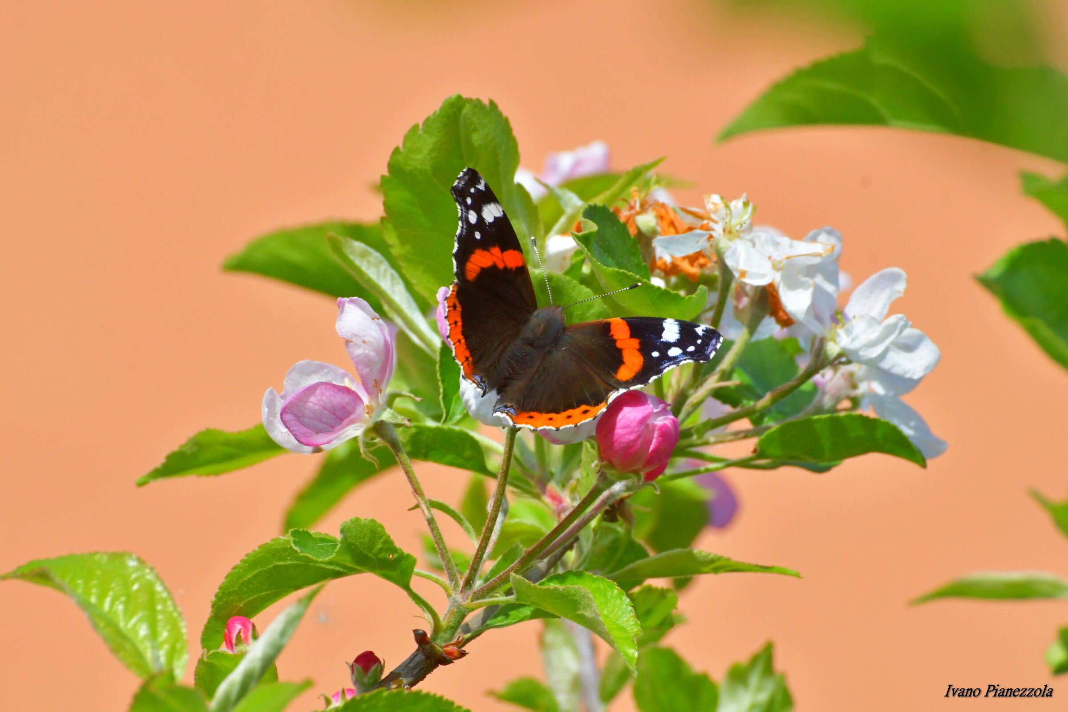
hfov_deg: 3.4
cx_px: 534
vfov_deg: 2.3
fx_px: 17799
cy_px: 356
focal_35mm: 600
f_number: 14
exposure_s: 1/800
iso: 800
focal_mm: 300
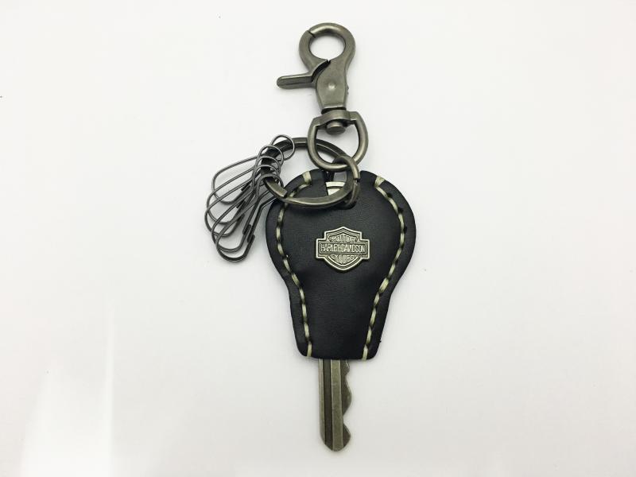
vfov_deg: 48.2
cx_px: 318
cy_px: 238
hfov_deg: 61.7
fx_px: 533
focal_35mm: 29
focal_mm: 4.15
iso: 125
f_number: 2.2
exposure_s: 1/30
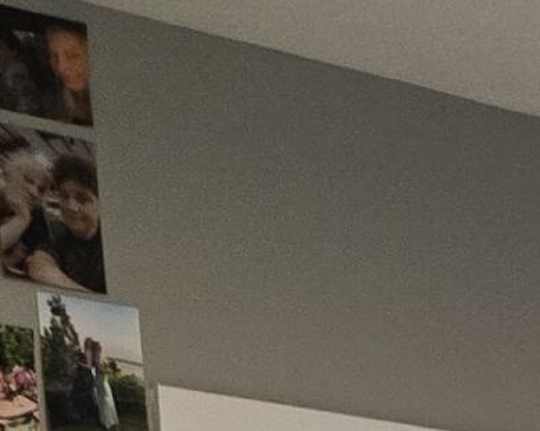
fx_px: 2764
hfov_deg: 9.4
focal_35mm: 173
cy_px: 1339
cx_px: 1491
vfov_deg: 7.7
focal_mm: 5.4
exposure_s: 1/120
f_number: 1.8
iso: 640
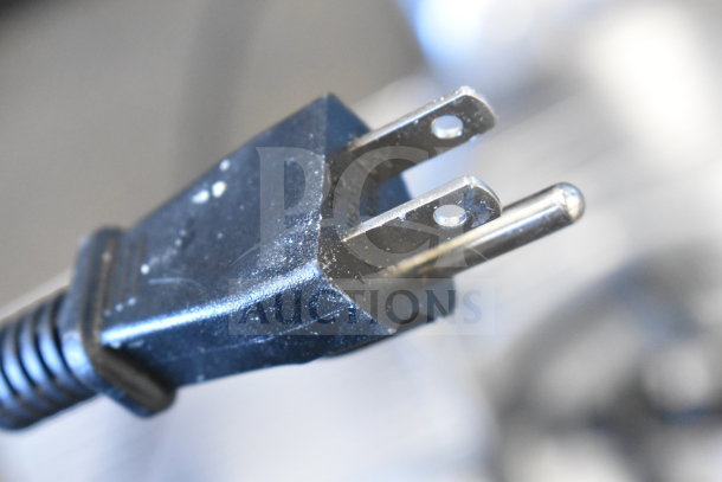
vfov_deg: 16.6
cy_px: 241
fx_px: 1655
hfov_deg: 24.6
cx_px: 361
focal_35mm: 82
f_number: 5.6
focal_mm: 55
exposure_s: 1/100
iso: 6400
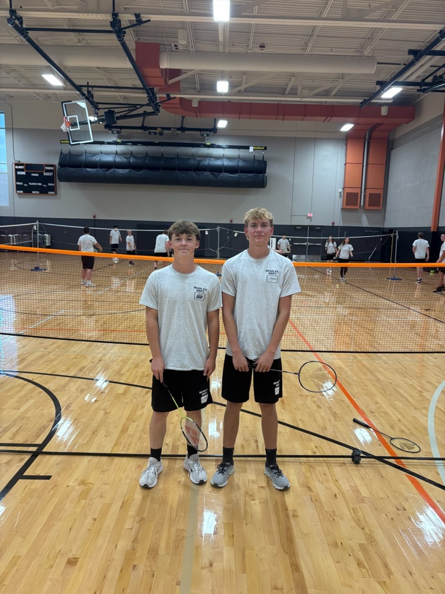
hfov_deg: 53.1
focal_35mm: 26
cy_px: 297
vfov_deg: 67.3
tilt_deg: -8.3
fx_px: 446
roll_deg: -1.2
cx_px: 222
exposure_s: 1/147
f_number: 1.6
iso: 125
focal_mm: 5.96
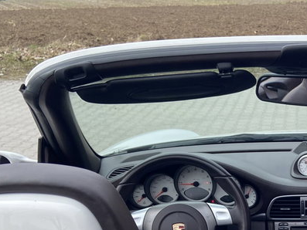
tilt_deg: -23.6
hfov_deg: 27.3
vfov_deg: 20.5
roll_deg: +0.8
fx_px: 594
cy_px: 278
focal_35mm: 67
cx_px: 305
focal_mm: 4.25
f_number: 1.8
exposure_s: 1/927
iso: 32
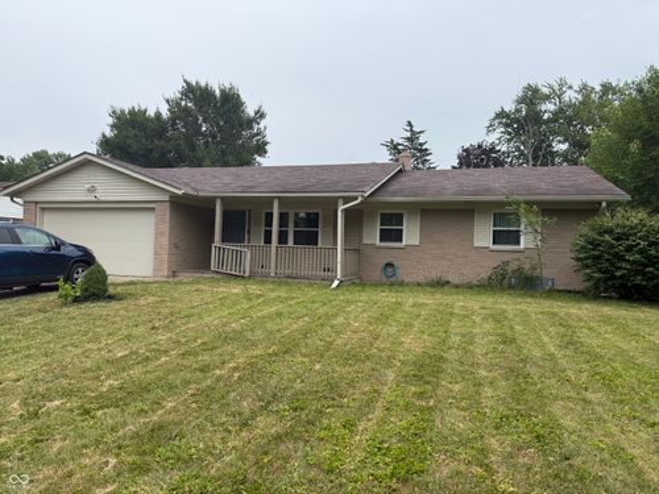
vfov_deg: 56.8
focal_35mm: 24
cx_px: 330
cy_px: 247
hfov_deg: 71.6
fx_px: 457
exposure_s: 1/2801
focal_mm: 6.76
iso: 80
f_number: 1.78
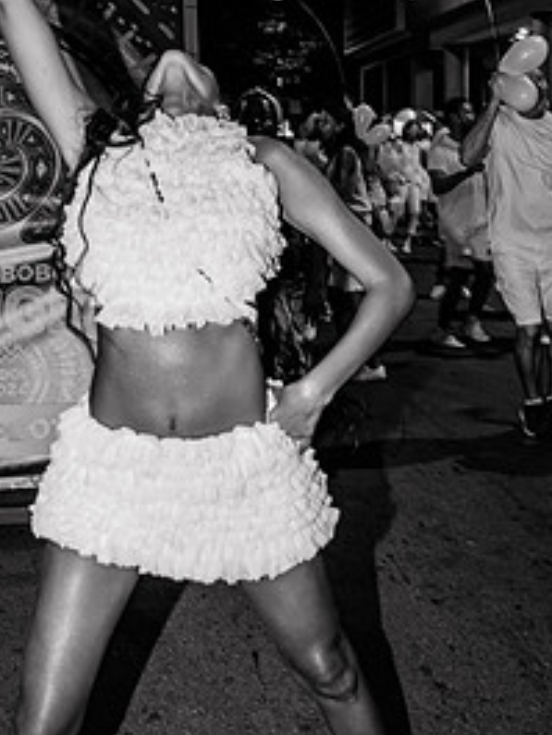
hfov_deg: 29.6
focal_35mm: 49
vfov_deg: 38.0
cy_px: 197
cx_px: 214
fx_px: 1041
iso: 320
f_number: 4
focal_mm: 30
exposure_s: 1/40
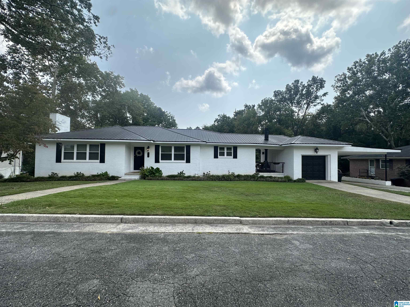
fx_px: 166
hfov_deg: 102.1
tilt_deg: +1.9
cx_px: 205
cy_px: 154
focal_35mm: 14
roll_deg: -0.4
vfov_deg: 85.7
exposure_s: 1/1553
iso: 50
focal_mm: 2.22
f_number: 2.2
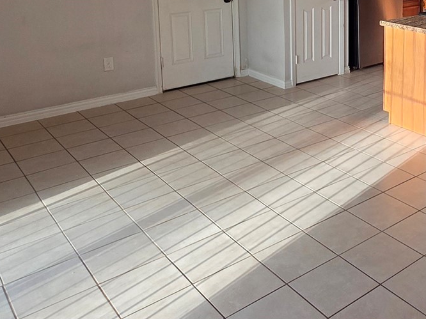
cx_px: 403
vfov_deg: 33.0
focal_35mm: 40
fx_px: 492
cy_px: 1
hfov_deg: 42.0
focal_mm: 2.2
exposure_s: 1/120
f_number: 1.9
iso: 100
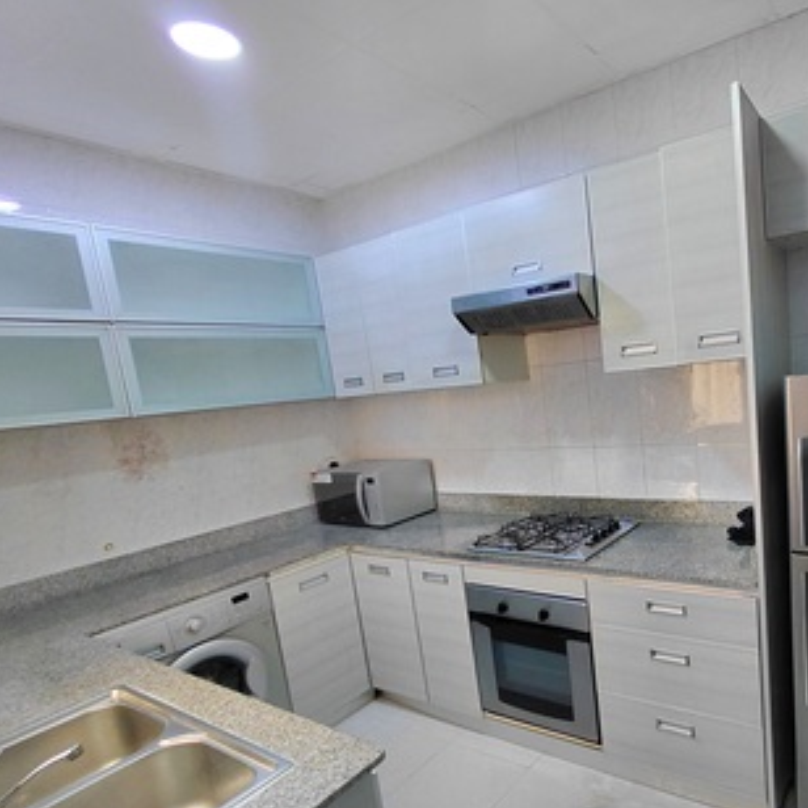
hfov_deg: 68.5
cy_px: 447
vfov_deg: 71.9
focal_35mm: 21
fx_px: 555
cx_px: 584
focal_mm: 1.64
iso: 160
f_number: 2.2
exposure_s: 1/60.2
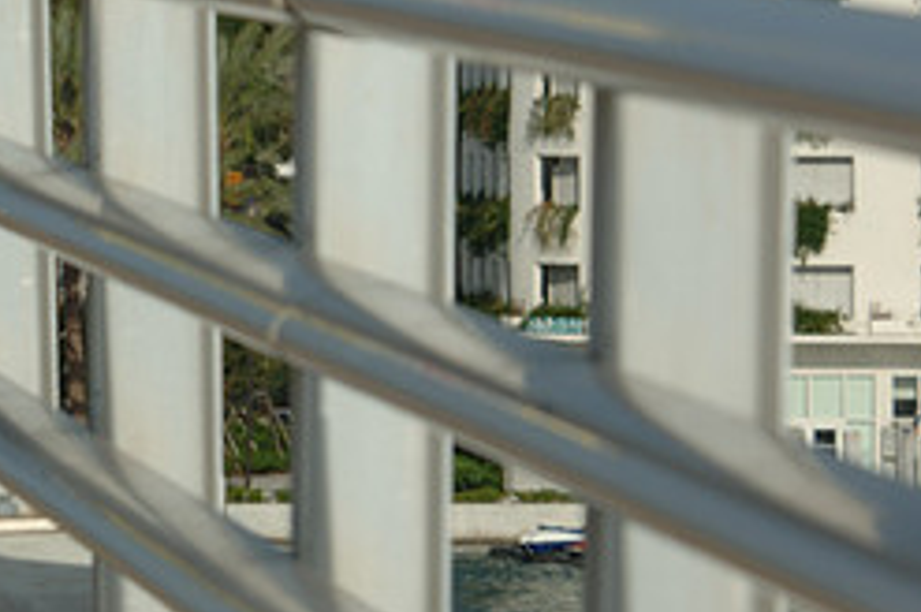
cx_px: -127
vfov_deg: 2.6
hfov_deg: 3.9
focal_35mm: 529
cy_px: 174
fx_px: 13516
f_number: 9.5
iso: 100
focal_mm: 150
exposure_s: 1/350
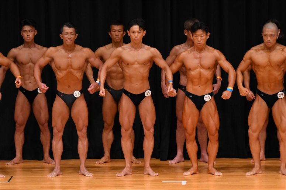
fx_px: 2263
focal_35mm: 285
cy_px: 95
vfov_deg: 4.8
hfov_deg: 7.2
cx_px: 143
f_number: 5.6
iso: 4000
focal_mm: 190
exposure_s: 1/400
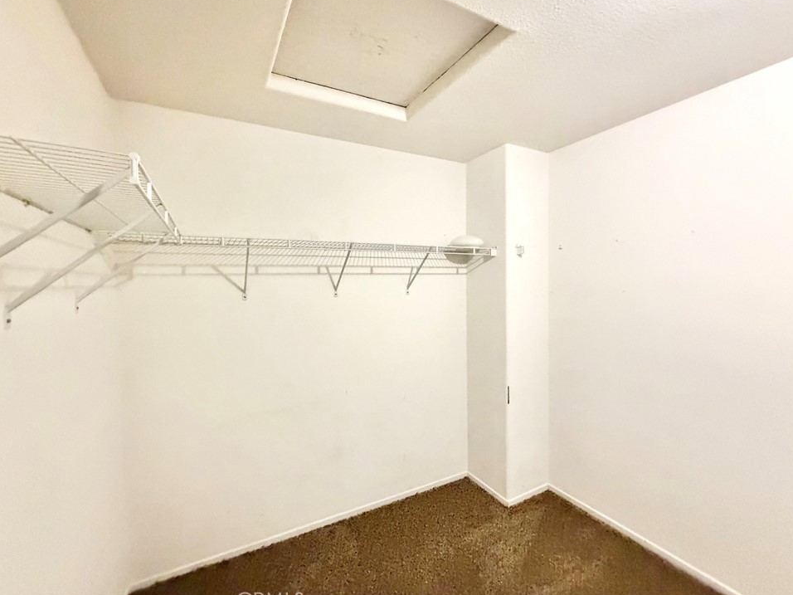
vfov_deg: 81.7
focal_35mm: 15
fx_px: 344
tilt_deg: -1.2
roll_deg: +1.8
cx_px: 384
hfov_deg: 98.1
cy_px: 293
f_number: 2.2
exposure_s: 1/60
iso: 1000
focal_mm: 2.22
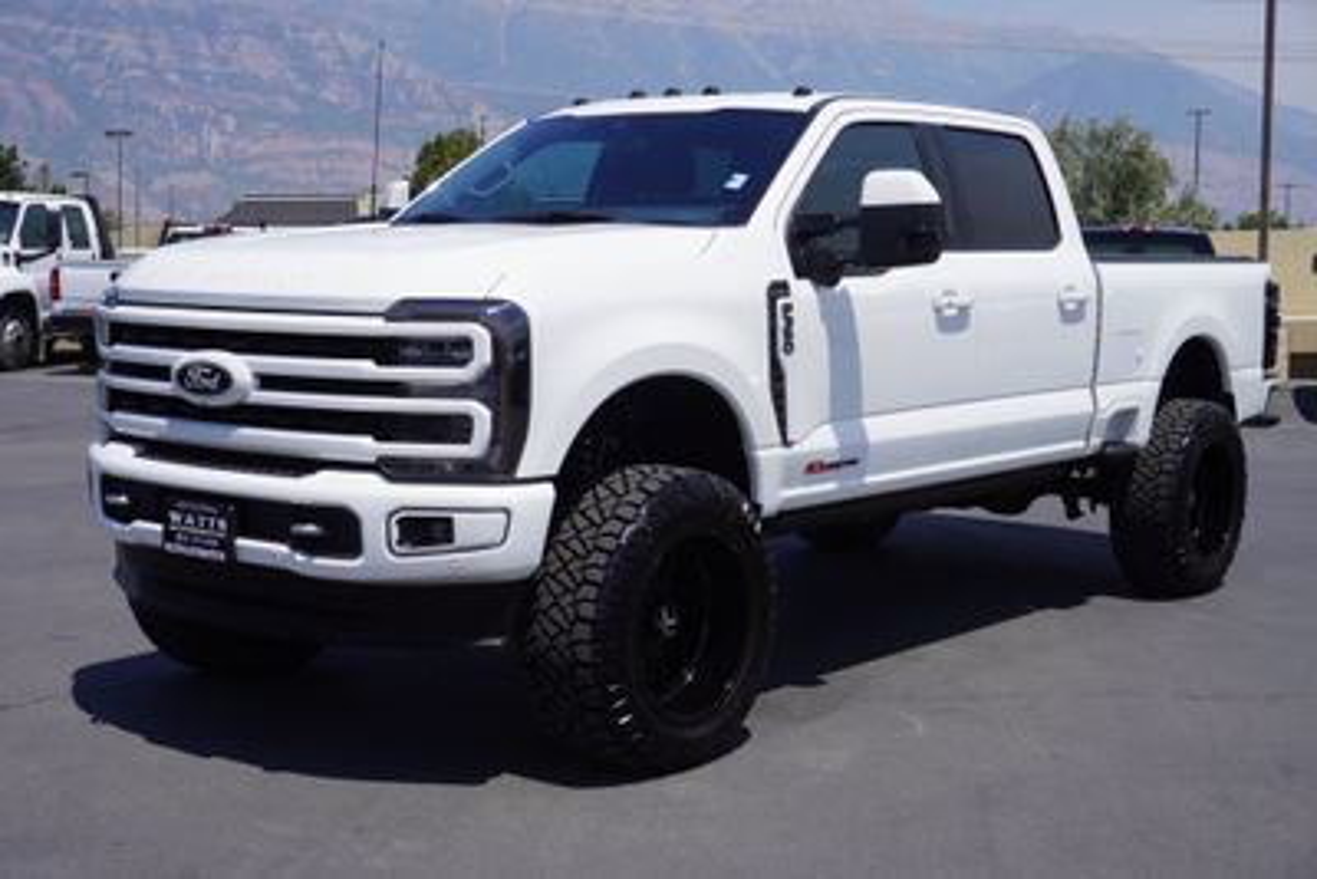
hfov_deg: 40.0
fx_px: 1811
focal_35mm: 50
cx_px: 658
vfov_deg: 27.3
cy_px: 440
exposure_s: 1/200
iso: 100
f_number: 11
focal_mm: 33
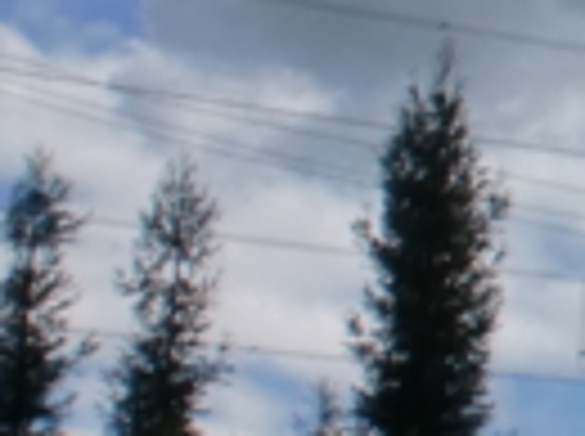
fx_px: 3644
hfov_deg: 8.0
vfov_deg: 6.9
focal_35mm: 216
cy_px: 148
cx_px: 1670
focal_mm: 6.3
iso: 64
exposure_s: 1/640
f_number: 5.6
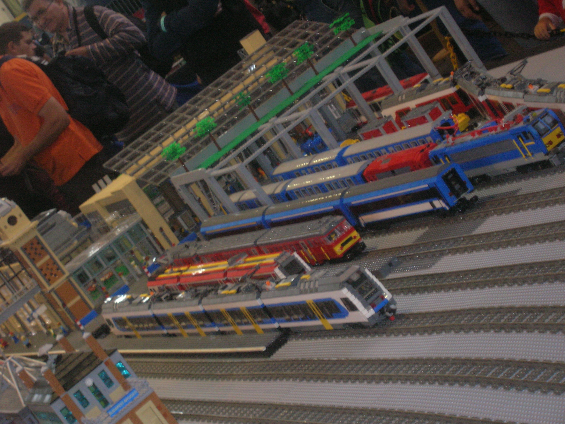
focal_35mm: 102
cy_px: 212
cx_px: 282
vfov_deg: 14.5
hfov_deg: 19.3
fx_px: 1665
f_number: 4.9
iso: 173
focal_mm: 17.1
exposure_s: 1/60.1
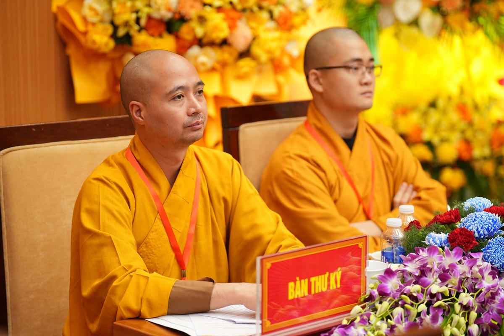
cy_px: 168
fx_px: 1470
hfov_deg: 19.5
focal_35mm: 105
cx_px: 252
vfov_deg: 13.0
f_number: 2.8
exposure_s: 1/125
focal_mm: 105
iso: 1250
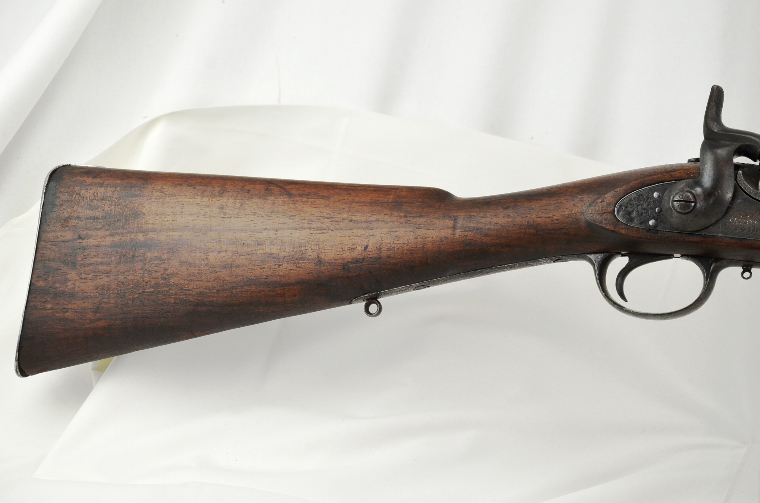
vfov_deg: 14.6
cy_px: 252
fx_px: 1959
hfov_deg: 22.0
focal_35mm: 93
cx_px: 380
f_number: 5
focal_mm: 62
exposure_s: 1/250
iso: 500
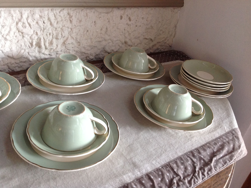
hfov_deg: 52.7
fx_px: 253
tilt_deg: -30.4
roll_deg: -10.2
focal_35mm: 35
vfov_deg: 40.6
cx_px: 126
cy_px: 94
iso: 160
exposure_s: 1/15
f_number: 2.4
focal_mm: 4.28
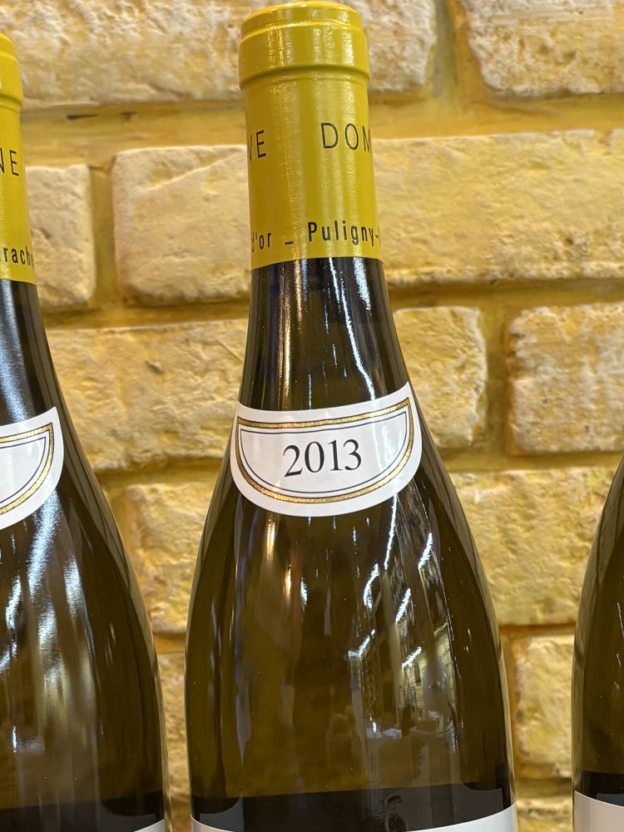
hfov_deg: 22.6
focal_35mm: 65
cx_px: 301
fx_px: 1562
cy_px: 612
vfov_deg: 29.4
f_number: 1.6
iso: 320
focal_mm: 5.96
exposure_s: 1/50
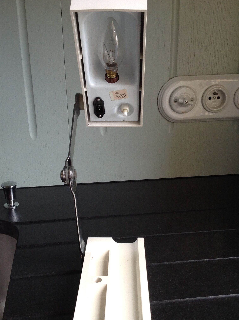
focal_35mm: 45
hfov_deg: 32.1
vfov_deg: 42.0
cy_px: 186
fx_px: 415
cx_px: 115
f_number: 2.4
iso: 100
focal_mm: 4.28
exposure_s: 1/120
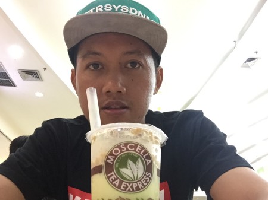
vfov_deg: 45.4
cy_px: 100
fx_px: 240
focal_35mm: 31
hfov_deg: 58.4
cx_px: 134
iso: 250
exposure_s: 1/33
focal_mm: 2.65
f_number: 2.2
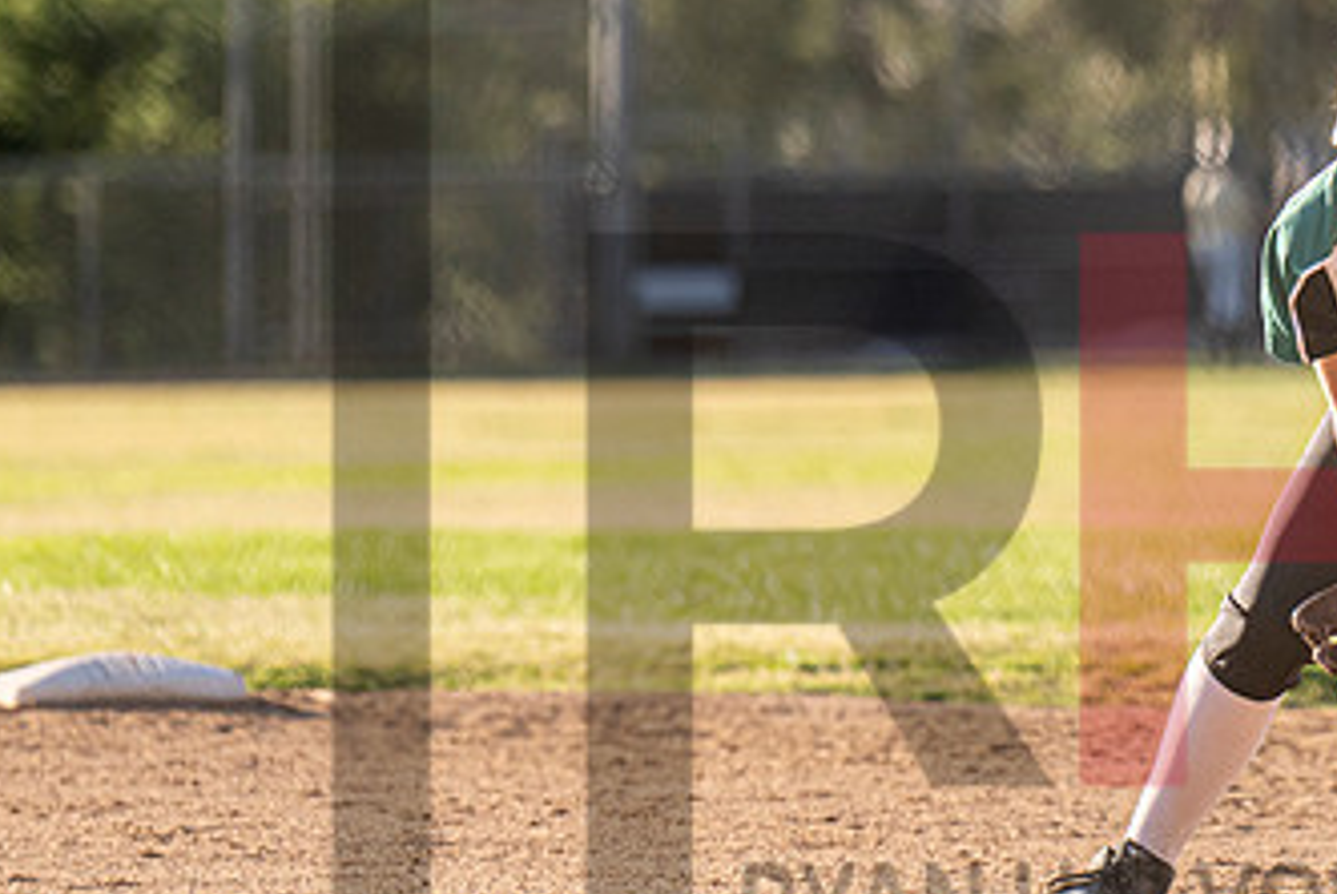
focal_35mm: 455
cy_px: 144
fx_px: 16913
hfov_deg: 4.5
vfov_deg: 3.0
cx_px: 1310
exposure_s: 1/2500
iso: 320
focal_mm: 144
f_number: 2.8
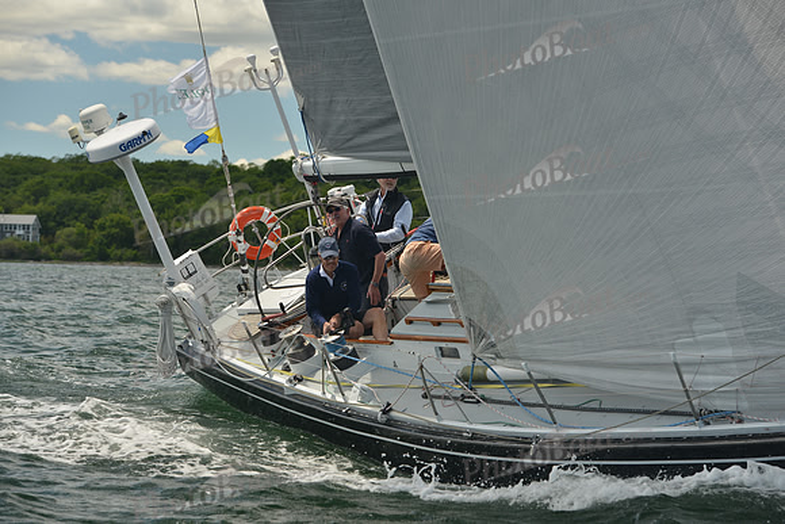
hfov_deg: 17.1
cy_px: 262
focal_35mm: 120
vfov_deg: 11.4
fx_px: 2617
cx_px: 392
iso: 400
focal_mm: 120
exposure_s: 1/800
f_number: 5.6
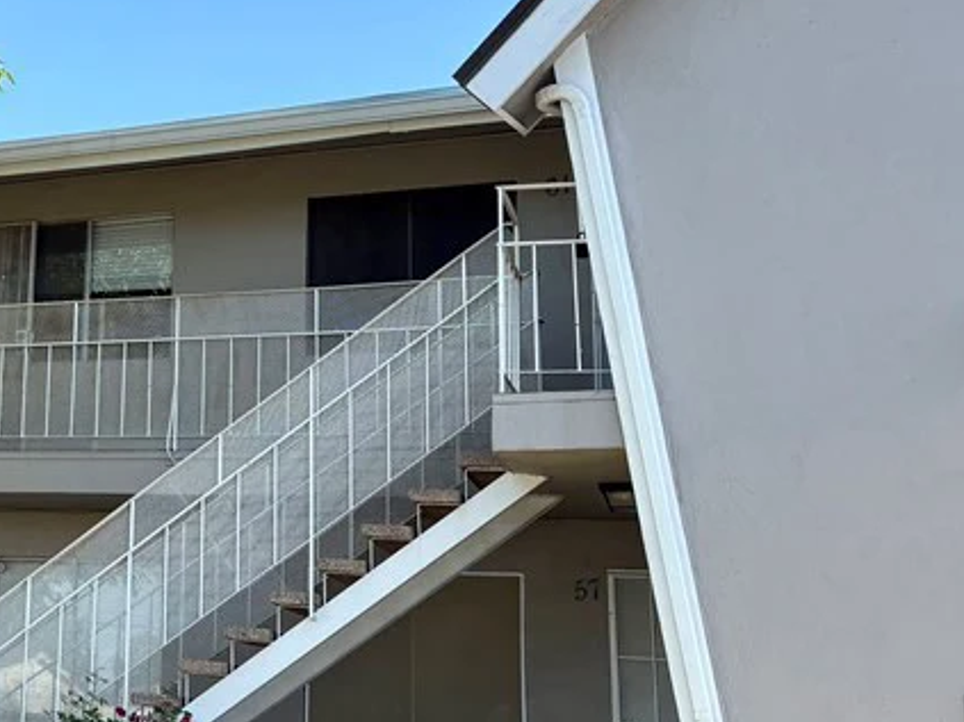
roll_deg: -3.6
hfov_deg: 28.1
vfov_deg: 23.1
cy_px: 221
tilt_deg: +15.6
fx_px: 1754
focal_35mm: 63
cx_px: -84
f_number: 1.6
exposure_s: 1/1001
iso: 50
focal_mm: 5.96
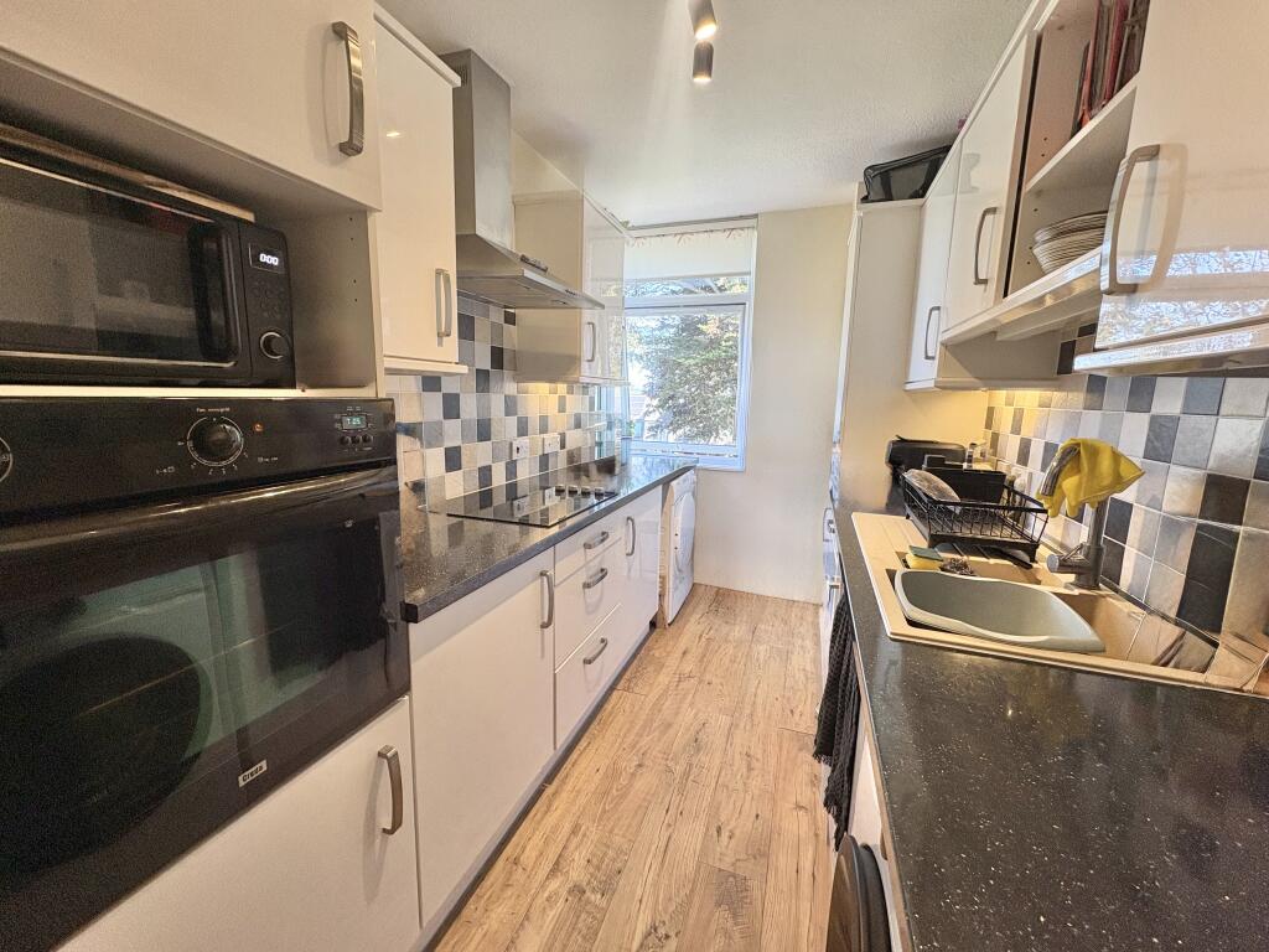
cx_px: 634
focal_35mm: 14
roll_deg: -1.0
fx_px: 513
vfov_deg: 85.7
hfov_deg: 102.1
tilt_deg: -8.3
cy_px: 476
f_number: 2.2
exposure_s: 1/100
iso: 125
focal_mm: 2.22
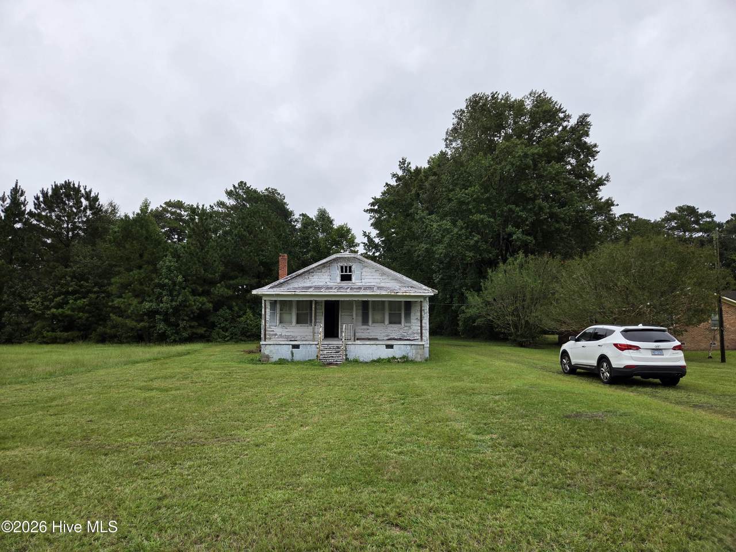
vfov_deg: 58.9
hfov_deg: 73.9
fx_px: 489
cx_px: 368
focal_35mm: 23
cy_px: 276
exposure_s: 1/900
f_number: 1.8
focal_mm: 5.4
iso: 80
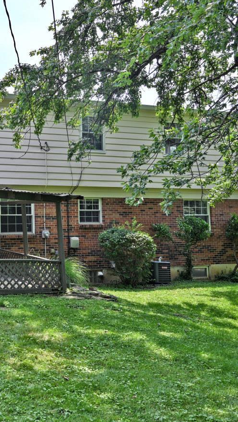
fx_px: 391
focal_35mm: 35
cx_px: -40
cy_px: 197
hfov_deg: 29.5
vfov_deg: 56.7
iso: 100
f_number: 6.3
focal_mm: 19.5
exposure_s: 1/250
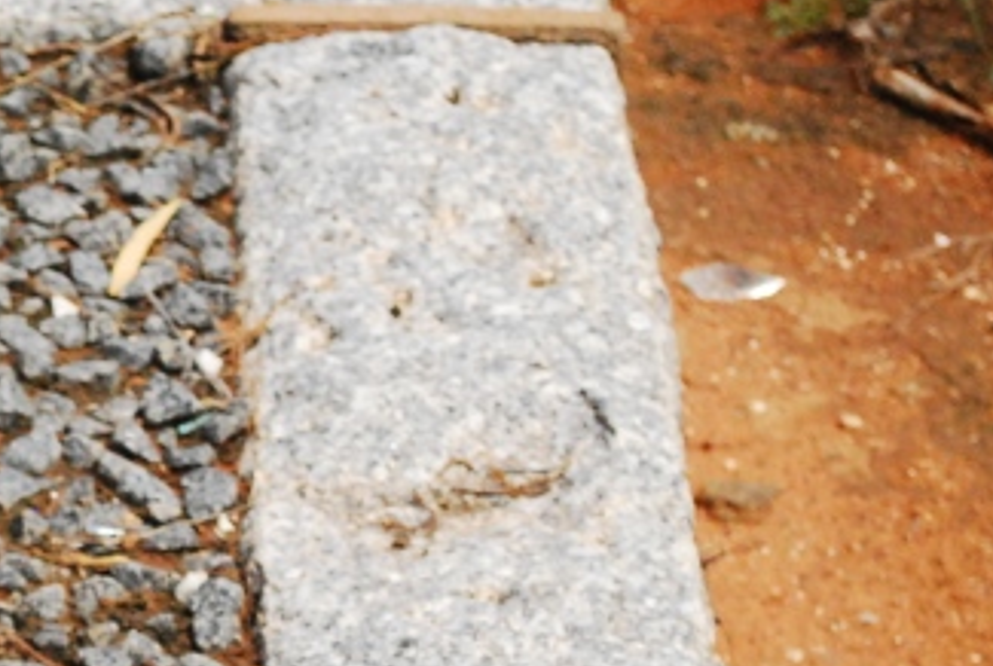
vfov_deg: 5.3
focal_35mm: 260
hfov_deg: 7.8
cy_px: 606
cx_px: -449
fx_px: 7173
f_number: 5.6
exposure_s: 1/2000
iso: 1600
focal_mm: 55
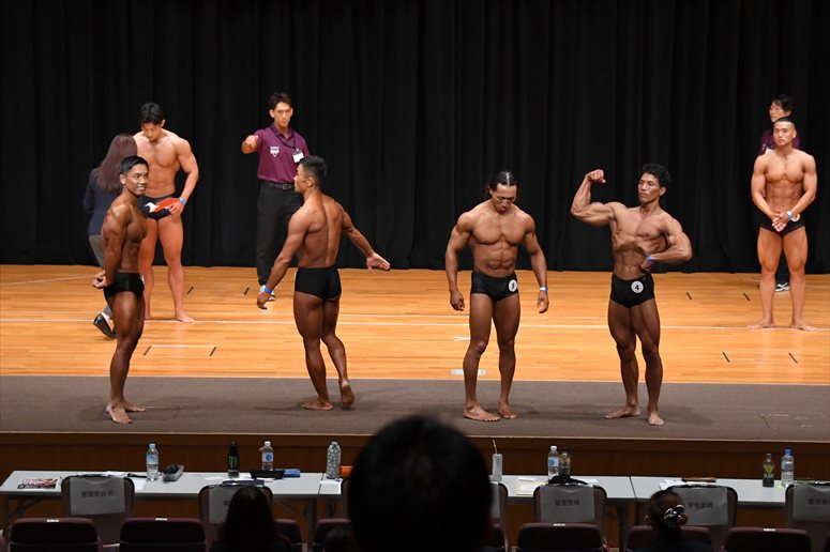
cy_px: 276
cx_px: 415
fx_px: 2834
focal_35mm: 123
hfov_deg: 16.7
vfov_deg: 11.1
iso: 4000
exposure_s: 1/400
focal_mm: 82
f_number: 5.6
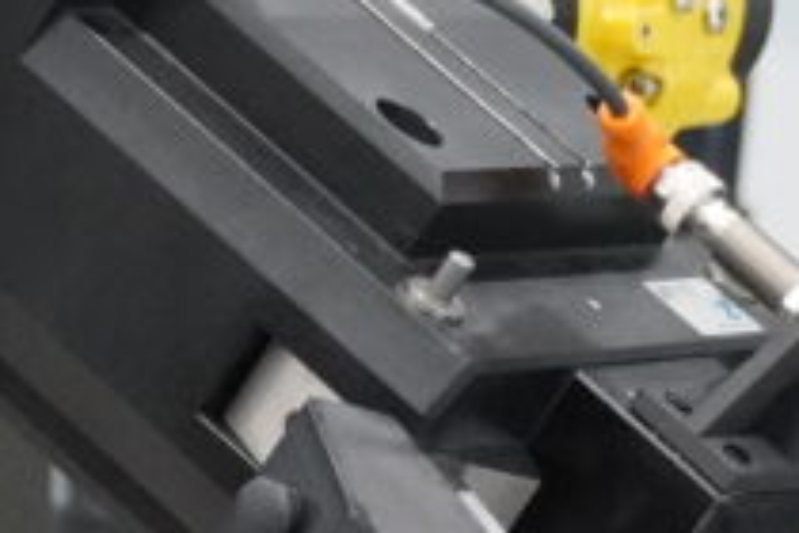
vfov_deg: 4.7
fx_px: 6502
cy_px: 348
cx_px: -129
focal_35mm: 293
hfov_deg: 7.0
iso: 4000
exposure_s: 1/160
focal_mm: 40
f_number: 5.6
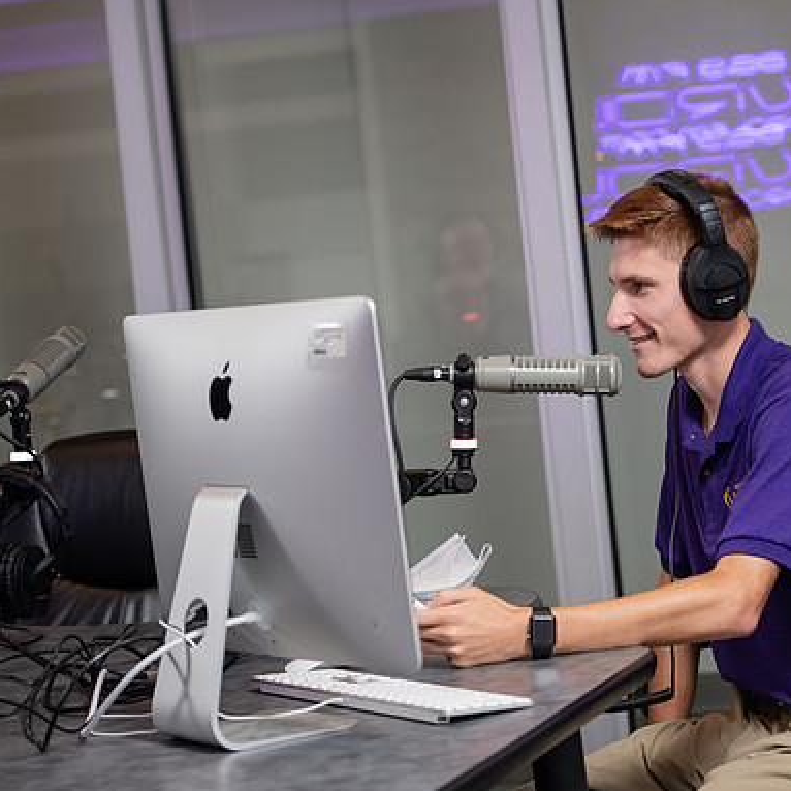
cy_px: 396
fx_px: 2663
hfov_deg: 16.9
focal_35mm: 103
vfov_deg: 16.9
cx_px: 527
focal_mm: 80
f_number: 4
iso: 1000
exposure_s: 1/125
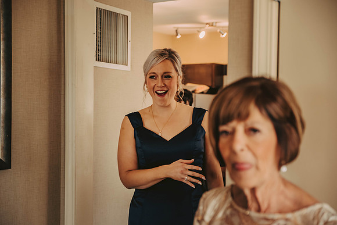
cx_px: 168
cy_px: 112
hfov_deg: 33.4
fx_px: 562
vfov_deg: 22.6
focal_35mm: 60
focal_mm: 60
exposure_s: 1/100
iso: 800
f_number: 3.5
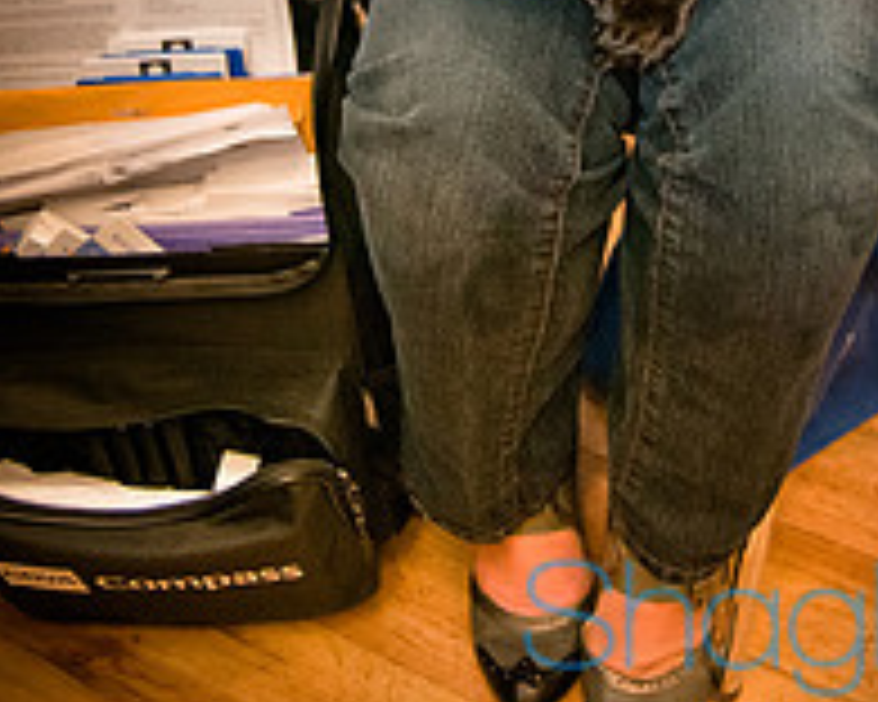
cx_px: 561
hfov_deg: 33.9
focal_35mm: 55
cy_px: -171
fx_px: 1431
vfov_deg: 24.6
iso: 200
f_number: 2.8
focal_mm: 17
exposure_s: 1/125
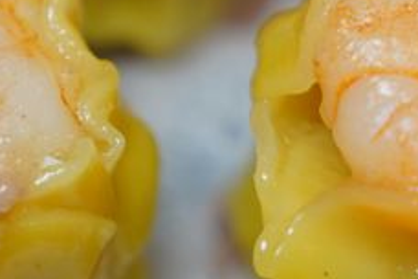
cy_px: -59
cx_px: -117
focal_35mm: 394
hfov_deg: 5.2
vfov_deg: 3.5
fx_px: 4574
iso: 160
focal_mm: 75
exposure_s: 1/80
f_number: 4
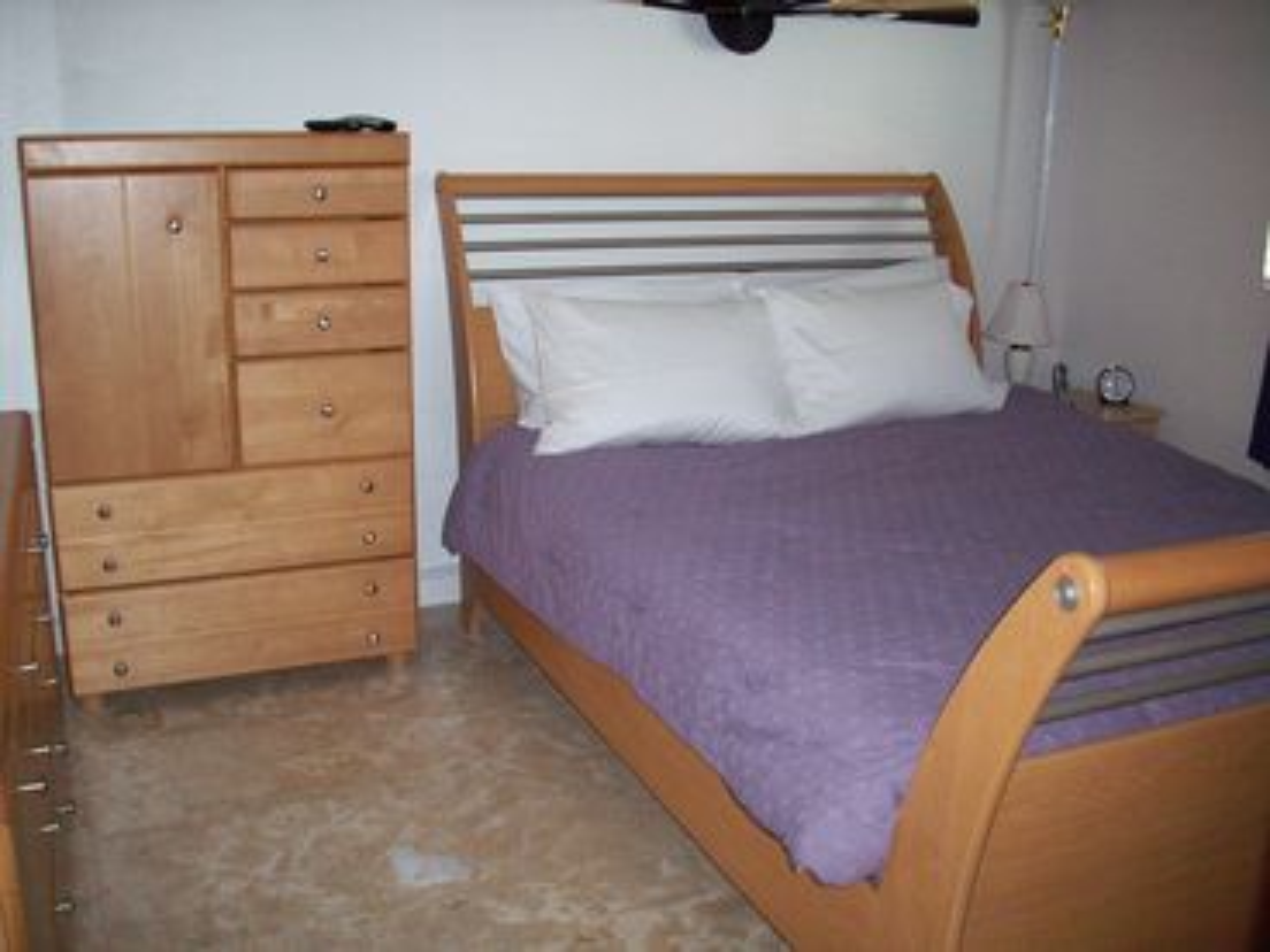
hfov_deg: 50.1
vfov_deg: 38.7
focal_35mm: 37
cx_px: 635
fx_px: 1357
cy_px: 476
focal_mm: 6.2
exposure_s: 1/64
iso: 200
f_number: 2.8
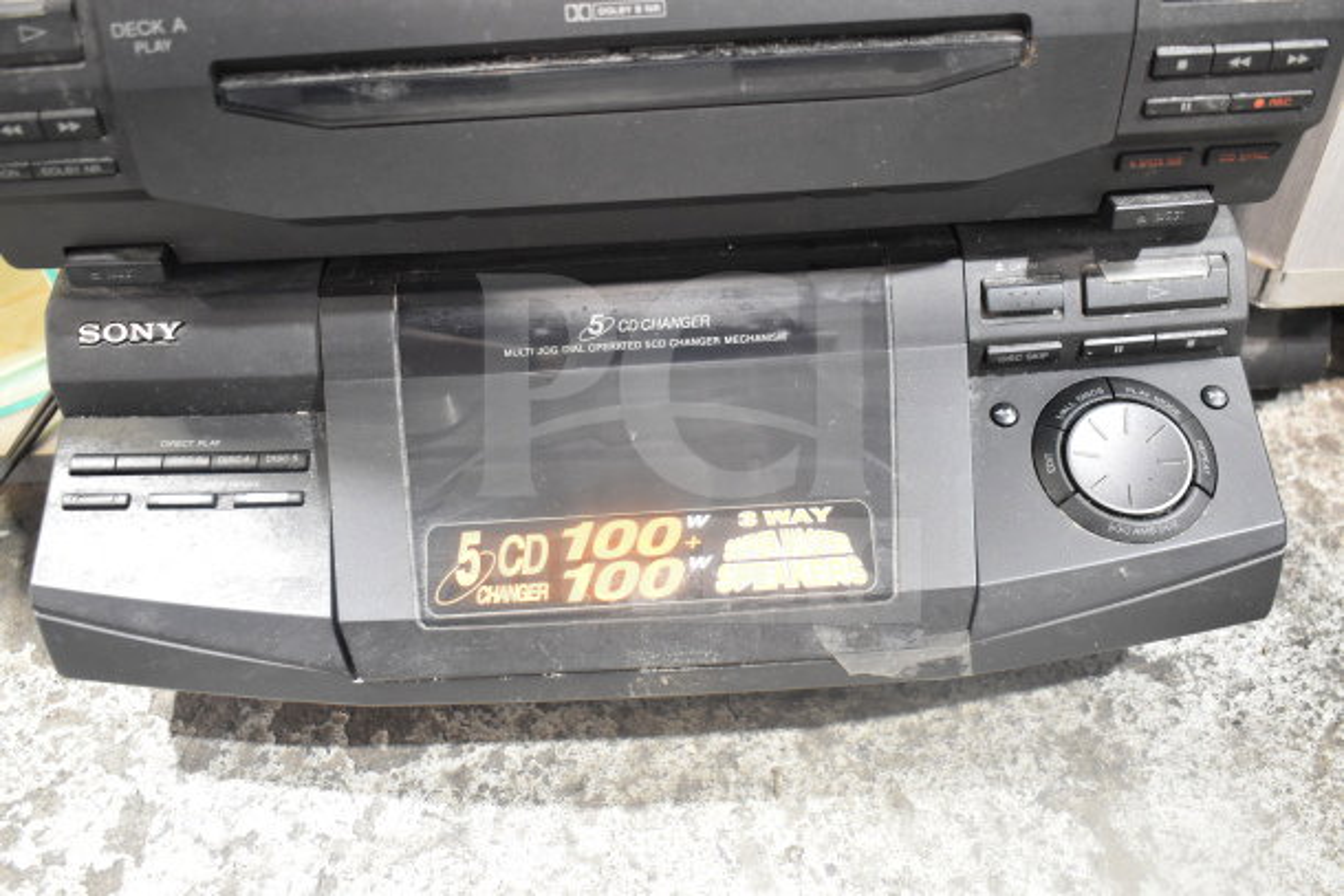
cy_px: 448
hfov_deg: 59.5
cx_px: 672
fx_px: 1176
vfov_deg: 41.7
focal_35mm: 32
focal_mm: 21
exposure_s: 1/30
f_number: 3.8
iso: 2000
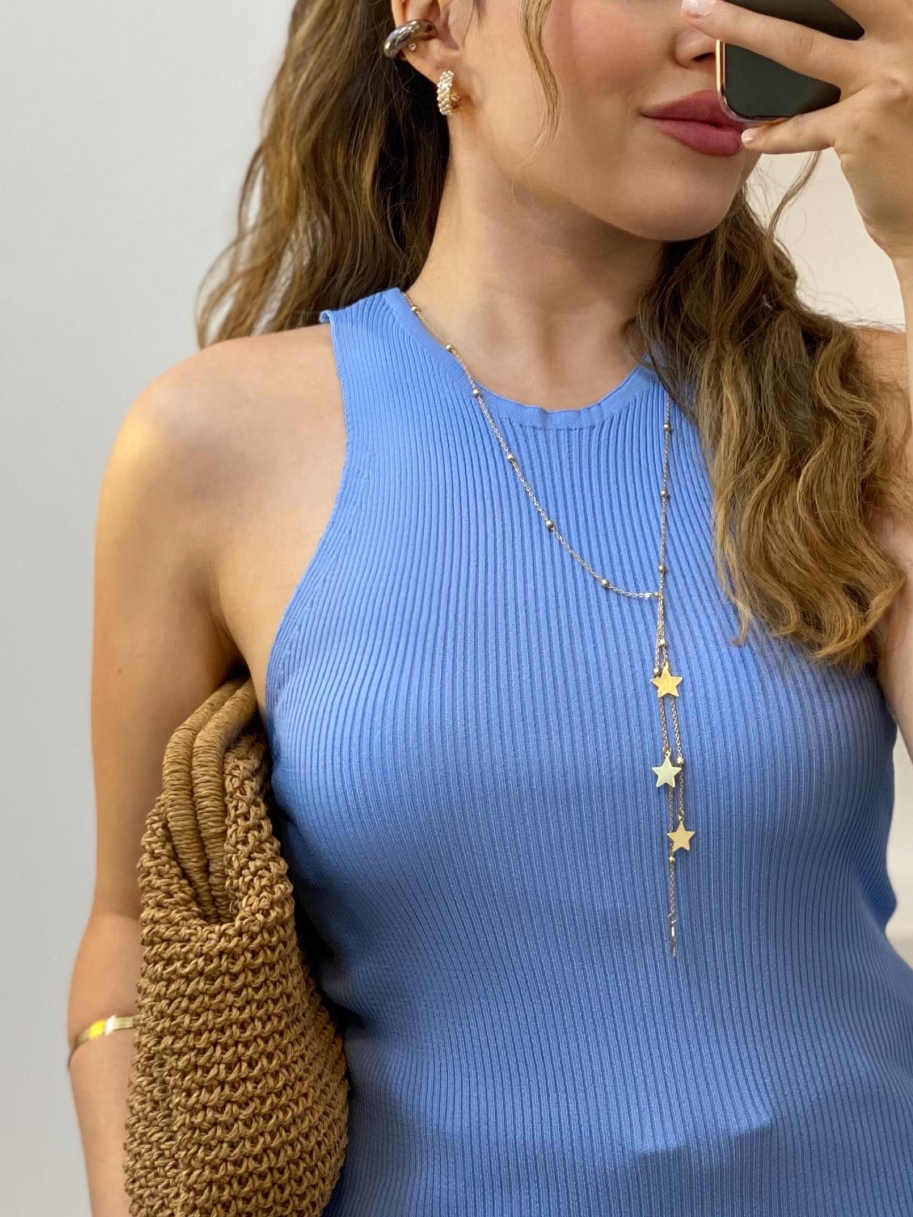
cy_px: 700
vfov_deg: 21.3
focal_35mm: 92
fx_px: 3236
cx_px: 607
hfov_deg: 16.0
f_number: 2
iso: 100
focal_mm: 6
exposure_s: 1/100
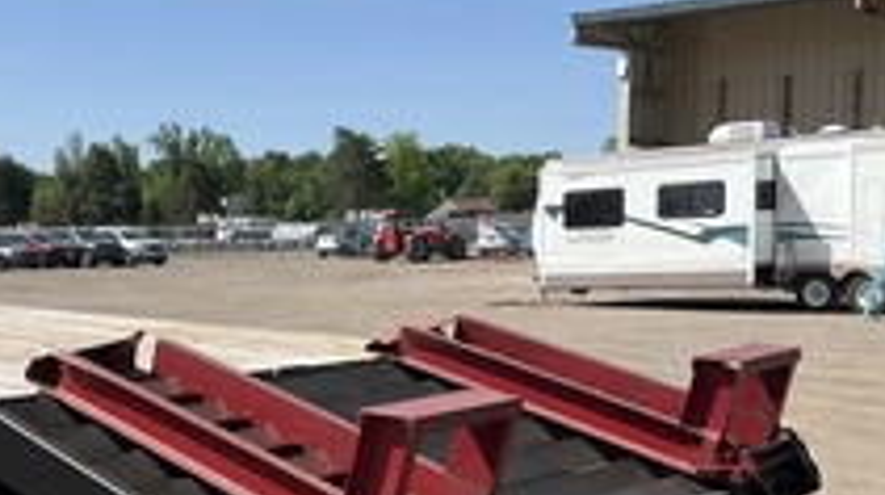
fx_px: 1406
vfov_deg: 19.7
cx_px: 193
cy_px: 403
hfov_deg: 34.0
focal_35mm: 60
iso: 25
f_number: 1.8
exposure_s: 1/2227
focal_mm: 3
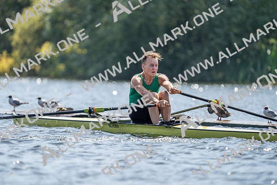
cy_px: 92
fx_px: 4618
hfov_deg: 3.4
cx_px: 138
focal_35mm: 600
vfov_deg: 2.3
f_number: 6.3
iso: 400
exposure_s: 1/2000
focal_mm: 600
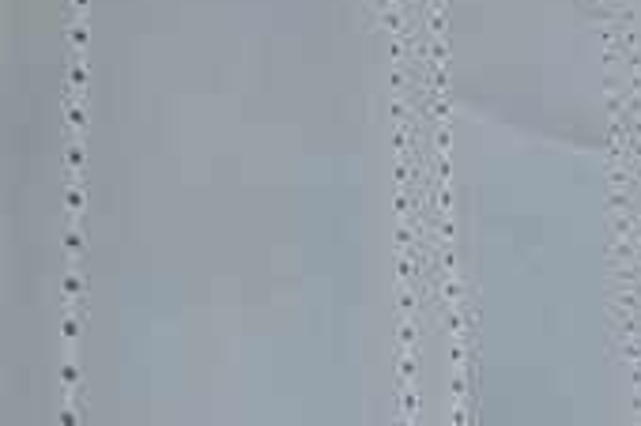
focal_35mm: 71
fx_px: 1263
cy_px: 539
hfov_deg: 27.0
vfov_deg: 18.0
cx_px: 633
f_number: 1.8
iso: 25
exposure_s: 1/2227
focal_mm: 3
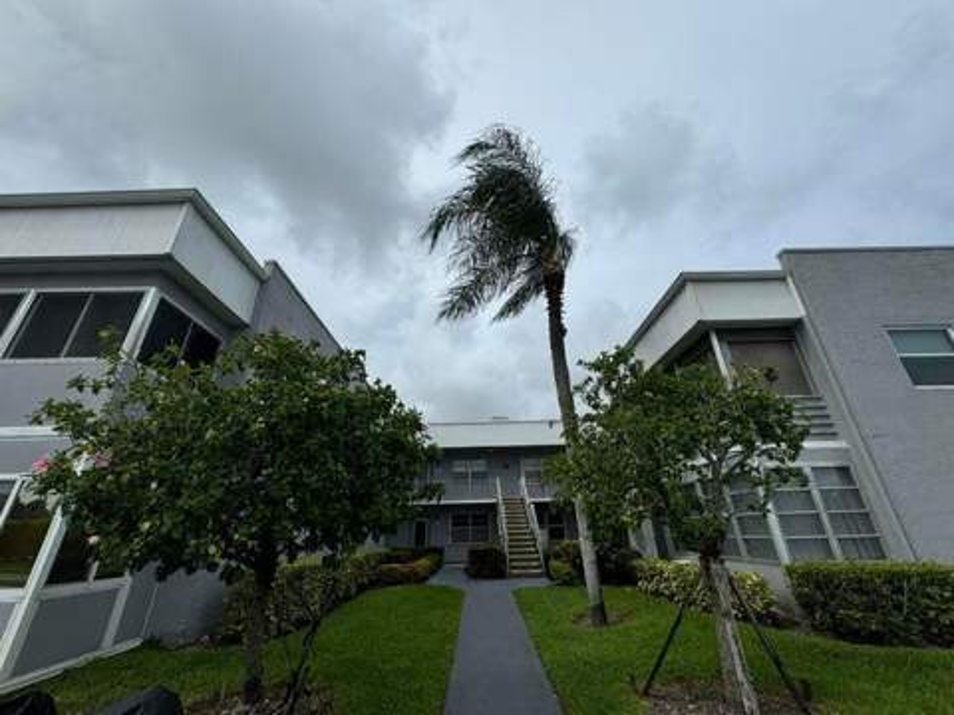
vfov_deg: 85.7
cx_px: 477
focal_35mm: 14
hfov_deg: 102.1
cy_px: 358
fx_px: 386
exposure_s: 1/3390
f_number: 2.2
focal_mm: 2.22
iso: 50
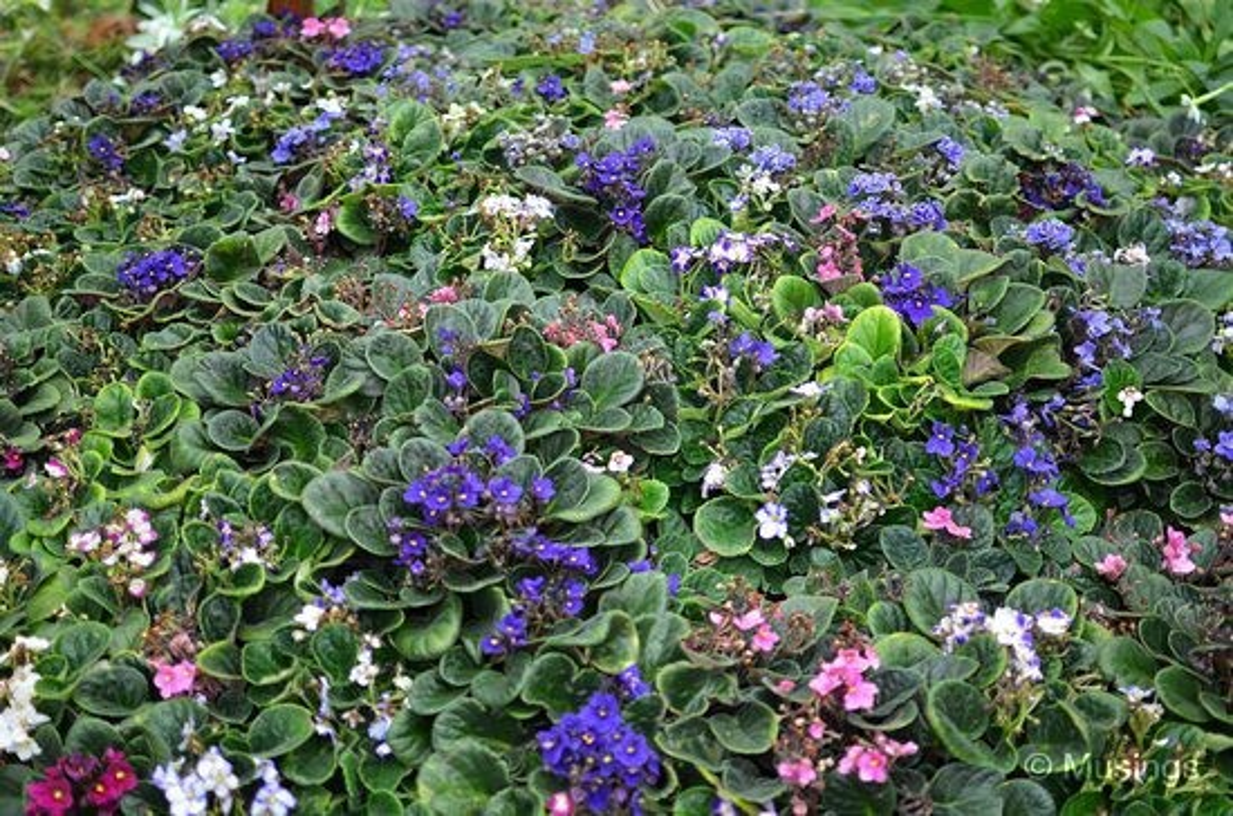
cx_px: 616
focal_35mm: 52
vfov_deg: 25.6
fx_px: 1794
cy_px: 408
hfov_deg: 37.9
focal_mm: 35
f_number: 1.8
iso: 200
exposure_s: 1/800
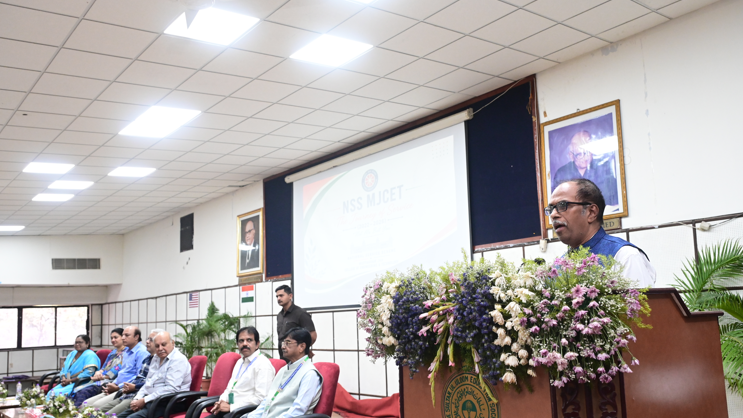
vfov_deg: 37.6
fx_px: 611
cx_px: 375
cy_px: 248
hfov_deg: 62.6
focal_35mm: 31
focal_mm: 29
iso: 5000
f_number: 5.6
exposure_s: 1/125
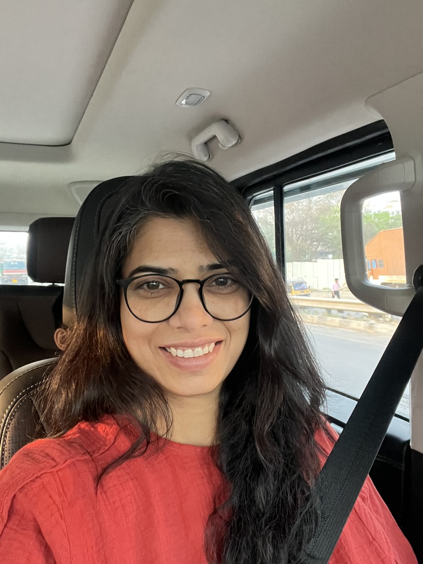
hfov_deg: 46.8
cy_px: 282
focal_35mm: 30
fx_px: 489
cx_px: 212
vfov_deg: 60.0
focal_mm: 2.71
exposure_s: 1/60
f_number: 2.2
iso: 320
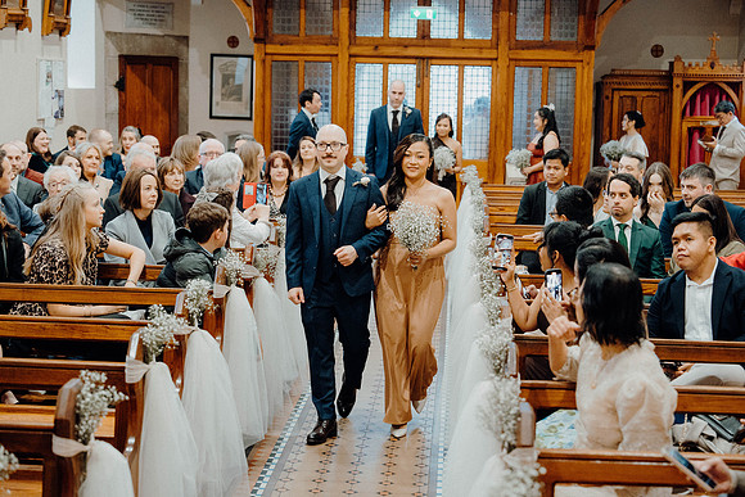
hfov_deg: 31.0
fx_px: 1345
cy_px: 248
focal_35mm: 65
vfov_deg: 20.9
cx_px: 372
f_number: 3.5
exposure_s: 1/160
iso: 4000
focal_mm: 65
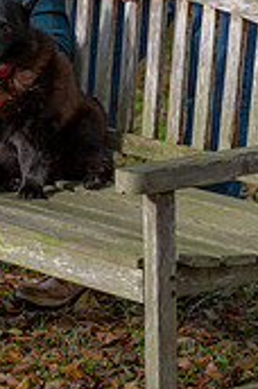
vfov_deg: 9.8
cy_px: 5
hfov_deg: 6.5
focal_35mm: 209
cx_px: 58
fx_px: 2256
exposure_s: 1/200
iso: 160
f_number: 4
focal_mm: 80
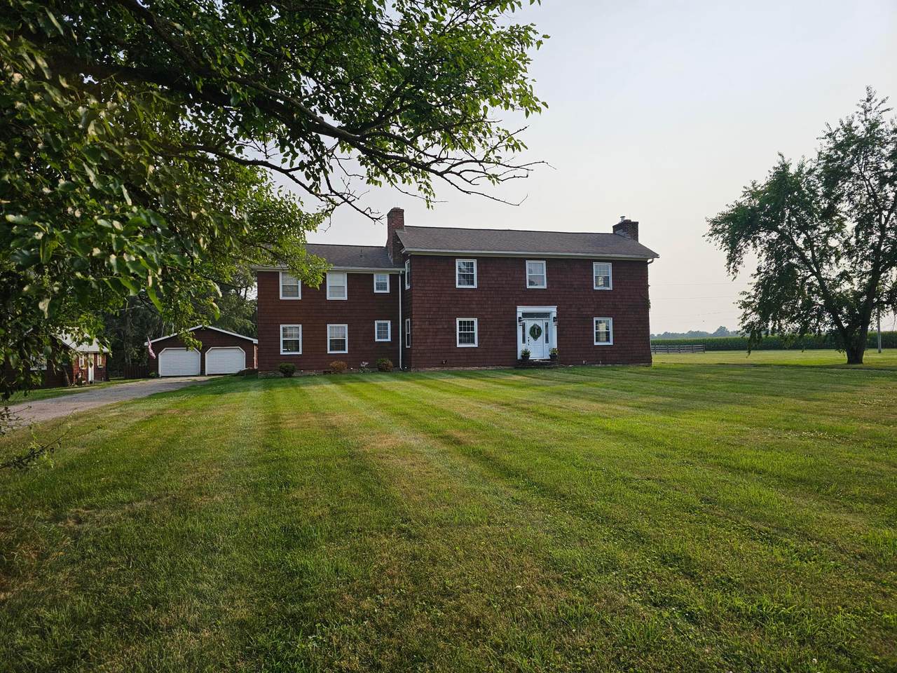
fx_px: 596
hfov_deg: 73.9
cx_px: 448
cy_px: 336
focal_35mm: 23
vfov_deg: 58.9
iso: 10
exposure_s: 1/909
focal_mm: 6.3
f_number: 1.7
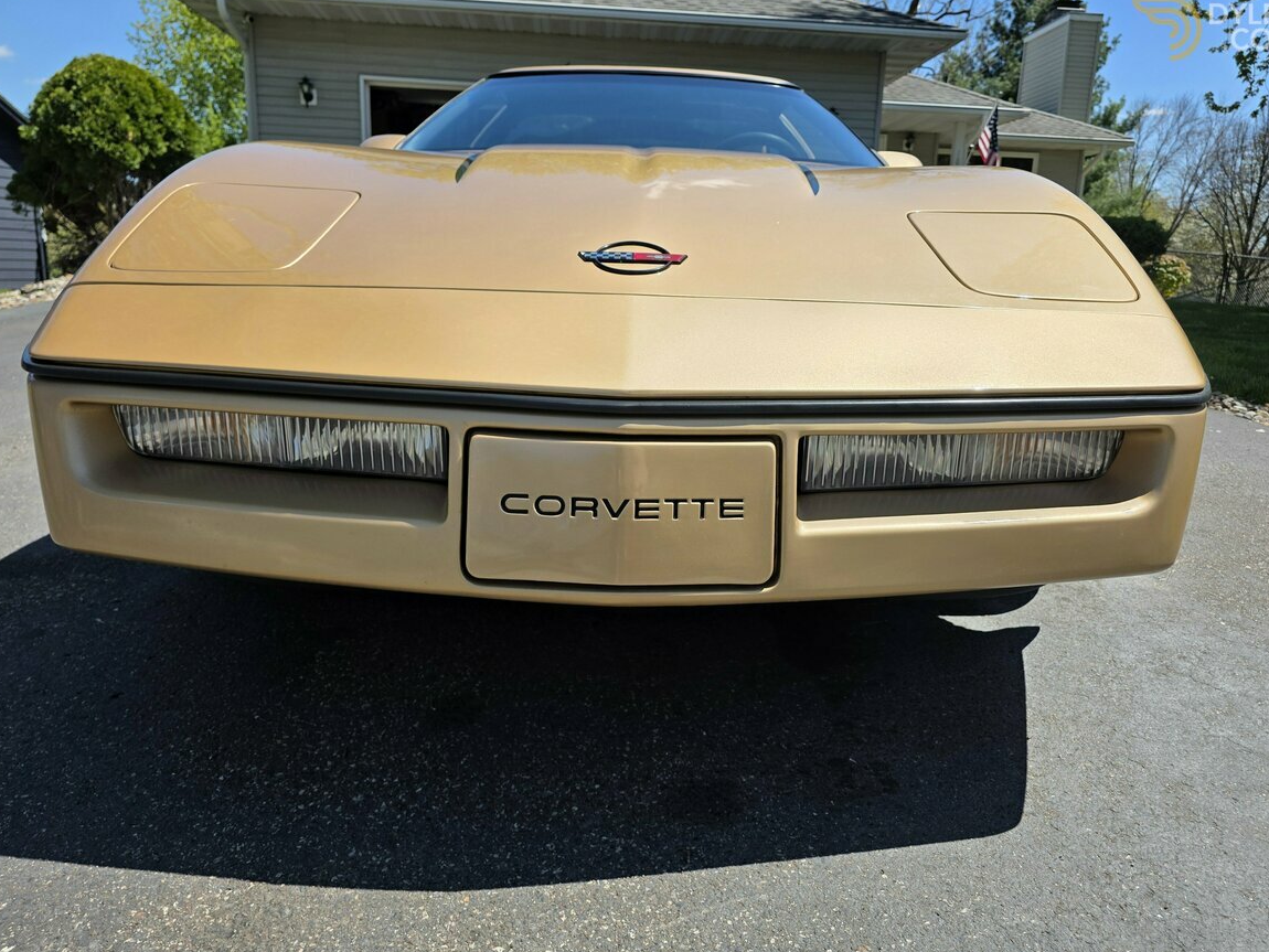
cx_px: 647
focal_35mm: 24
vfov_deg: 56.8
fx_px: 880
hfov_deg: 71.6
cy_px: 481
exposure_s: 1/6574
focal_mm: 6.3
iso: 80
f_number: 1.7
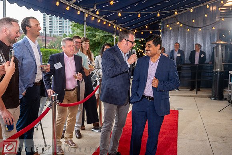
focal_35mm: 39
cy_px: 78
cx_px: 116
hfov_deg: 49.6
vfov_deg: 34.2
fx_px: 251
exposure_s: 1/125
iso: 800
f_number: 4
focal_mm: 39
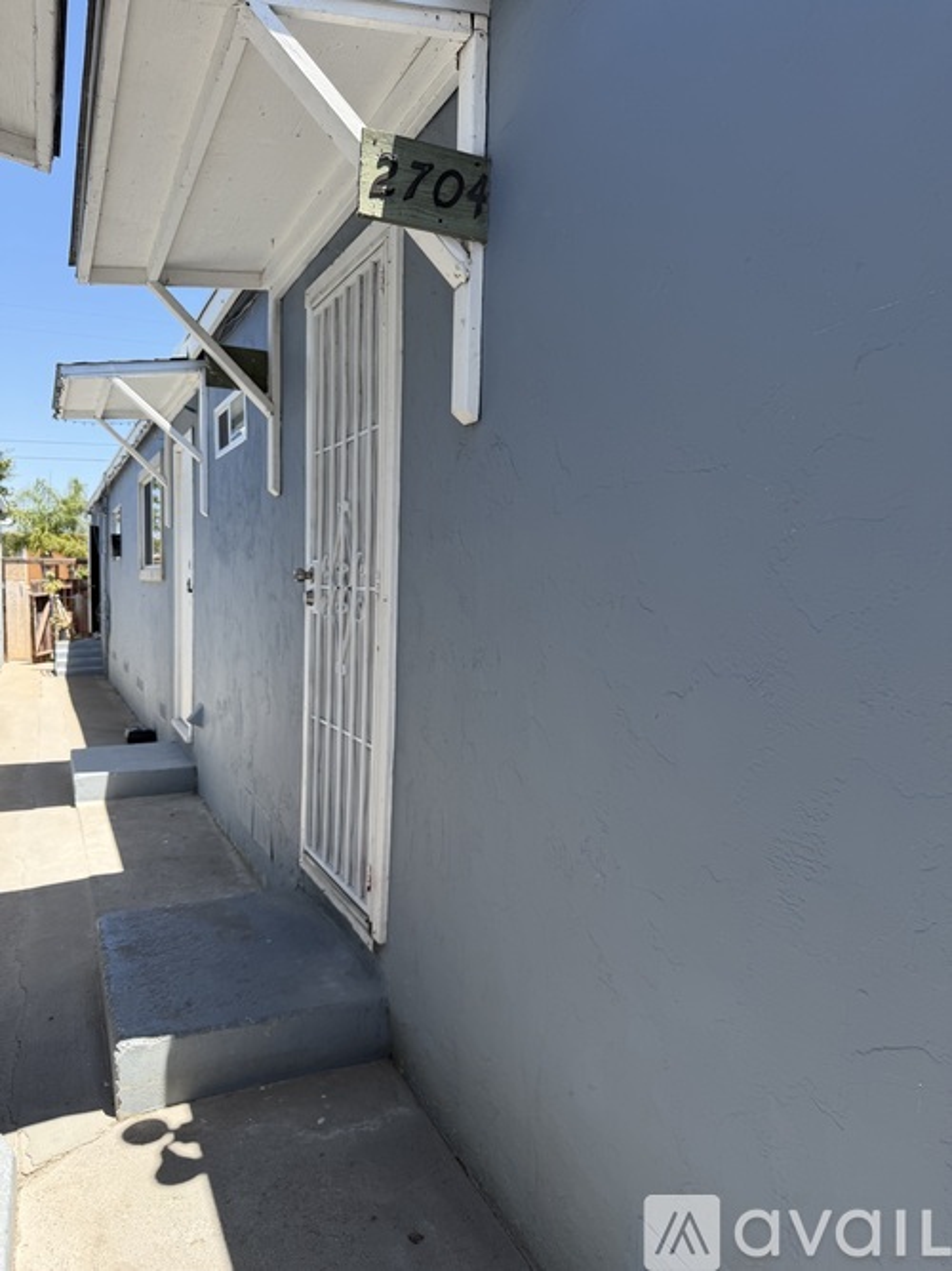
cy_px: 636
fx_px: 880
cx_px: 476
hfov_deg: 56.8
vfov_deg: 71.6
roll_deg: -1.3
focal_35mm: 24
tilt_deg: -4.1
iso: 100
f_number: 1.78
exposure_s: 1/1689
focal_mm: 6.76
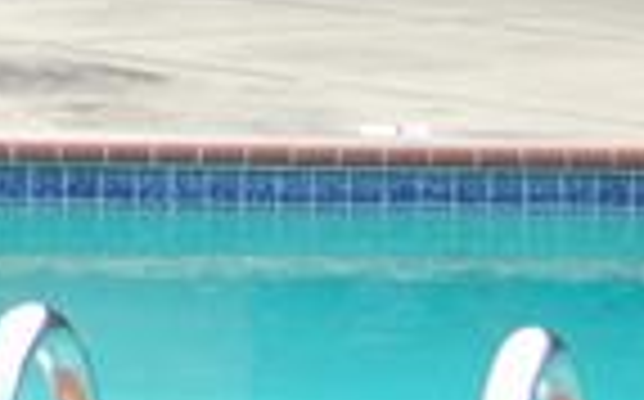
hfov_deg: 6.1
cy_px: -517
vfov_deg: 3.8
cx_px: -468
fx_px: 5937
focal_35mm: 339
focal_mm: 31
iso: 200
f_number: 6.3
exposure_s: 1/160
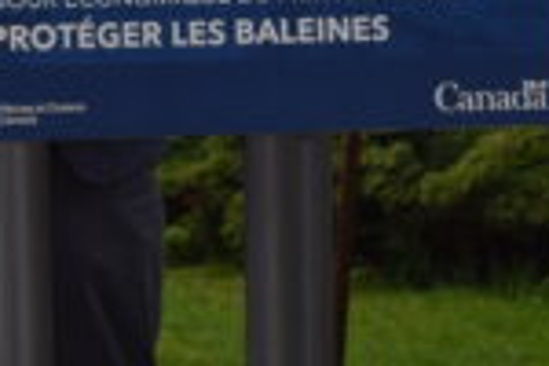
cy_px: -538
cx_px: -73
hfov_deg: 6.3
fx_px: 4925
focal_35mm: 323
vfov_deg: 4.2
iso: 100
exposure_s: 1/200
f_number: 13
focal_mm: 42
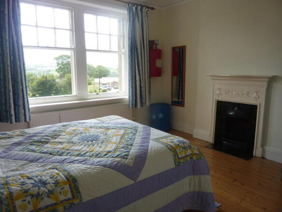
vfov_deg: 54.9
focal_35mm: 25
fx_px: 204
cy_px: 106
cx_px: 141
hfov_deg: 69.4
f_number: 3.3
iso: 80
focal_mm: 4.1
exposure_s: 1/100
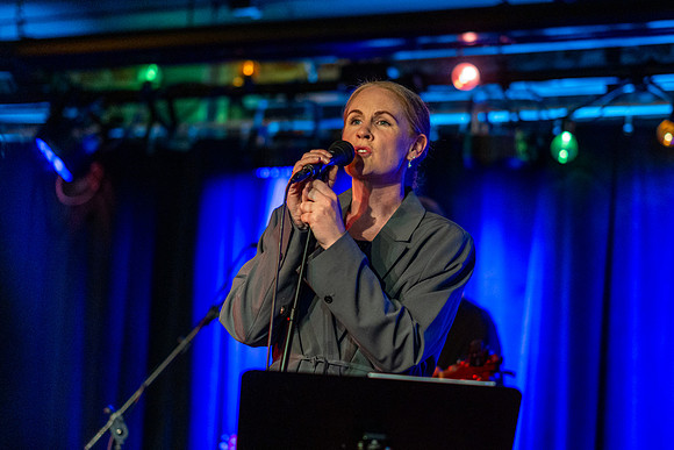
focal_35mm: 121
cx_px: 370
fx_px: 2271
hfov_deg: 16.9
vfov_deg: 11.3
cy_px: 218
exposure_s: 1/200
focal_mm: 85
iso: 1600
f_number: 1.4
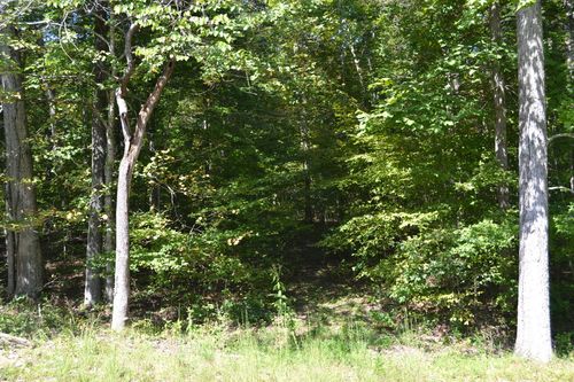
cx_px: 287
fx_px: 622
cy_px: 191
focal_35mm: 39
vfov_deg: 34.2
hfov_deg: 49.6
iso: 160
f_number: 5.6
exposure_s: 1/125
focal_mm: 26
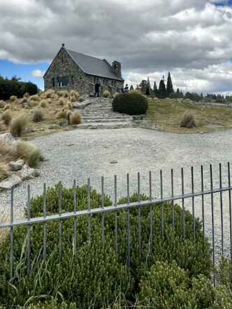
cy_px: 102
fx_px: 286
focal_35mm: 32
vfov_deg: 55.6
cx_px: 102
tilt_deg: +1.1
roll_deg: -1.1
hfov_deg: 44.1
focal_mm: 2.22
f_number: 2.2
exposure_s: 1/3509
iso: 50
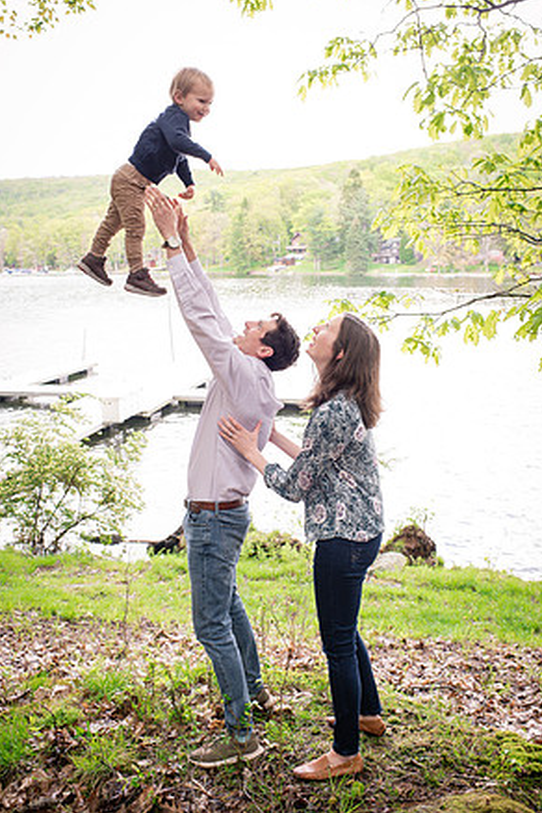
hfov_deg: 36.9
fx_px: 813
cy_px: 399
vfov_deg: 53.1
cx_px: 273
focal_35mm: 36
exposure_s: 1/160
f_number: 6.3
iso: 800
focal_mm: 35
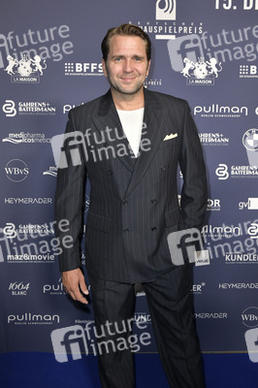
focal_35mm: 32
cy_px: 194
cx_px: 129
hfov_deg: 41.0
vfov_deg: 58.8
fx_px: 345
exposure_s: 1/250
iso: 2000
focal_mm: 32
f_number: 6.3
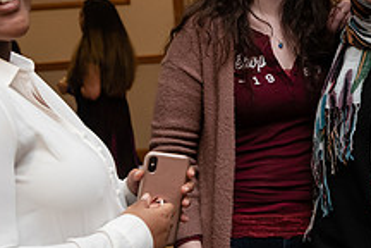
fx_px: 1329
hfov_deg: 15.6
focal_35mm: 129
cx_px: 381
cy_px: 40
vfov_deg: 10.6
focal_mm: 48
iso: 1600
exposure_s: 1/200
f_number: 5.6
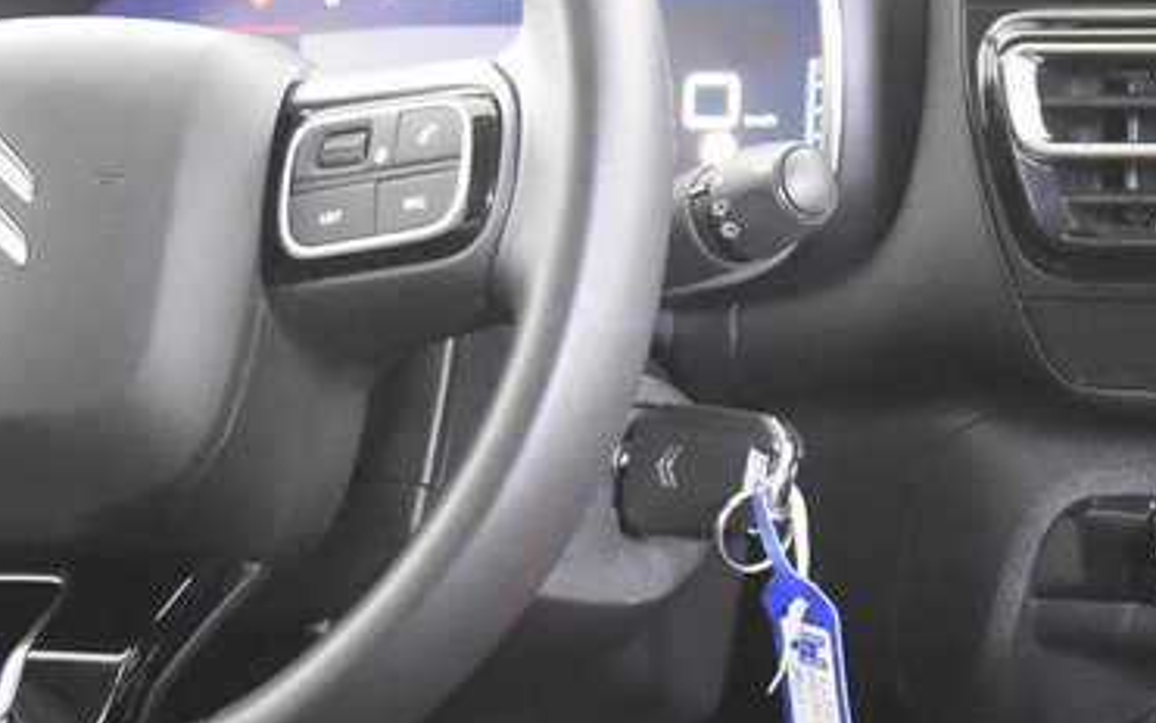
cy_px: 665
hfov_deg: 18.0
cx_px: 523
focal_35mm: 116
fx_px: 3655
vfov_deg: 11.2
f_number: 3
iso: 7200
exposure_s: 1/30
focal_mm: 22
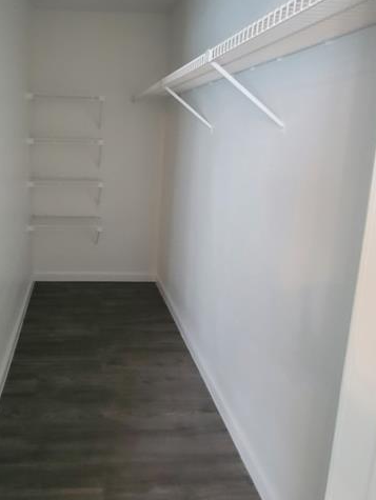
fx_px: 304
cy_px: 180
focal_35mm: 21
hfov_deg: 60.3
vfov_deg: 77.2
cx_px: 98
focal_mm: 2.2
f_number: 2.2
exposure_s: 1/24
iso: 640
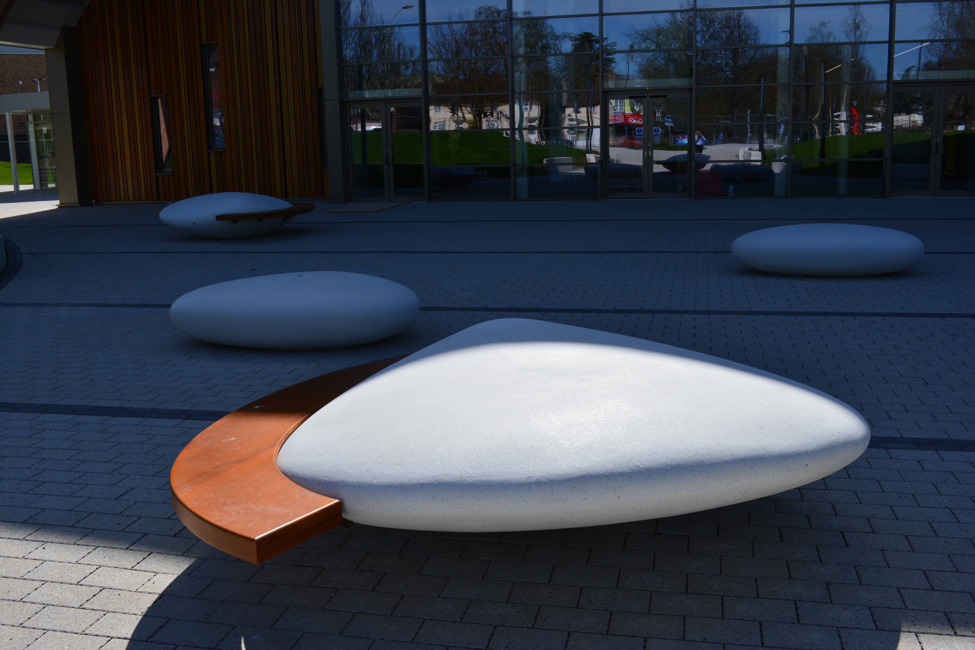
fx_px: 975
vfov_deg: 36.9
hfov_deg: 53.1
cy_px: 325
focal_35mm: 36
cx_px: 488
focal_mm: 24
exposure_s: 1/500
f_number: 11
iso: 200
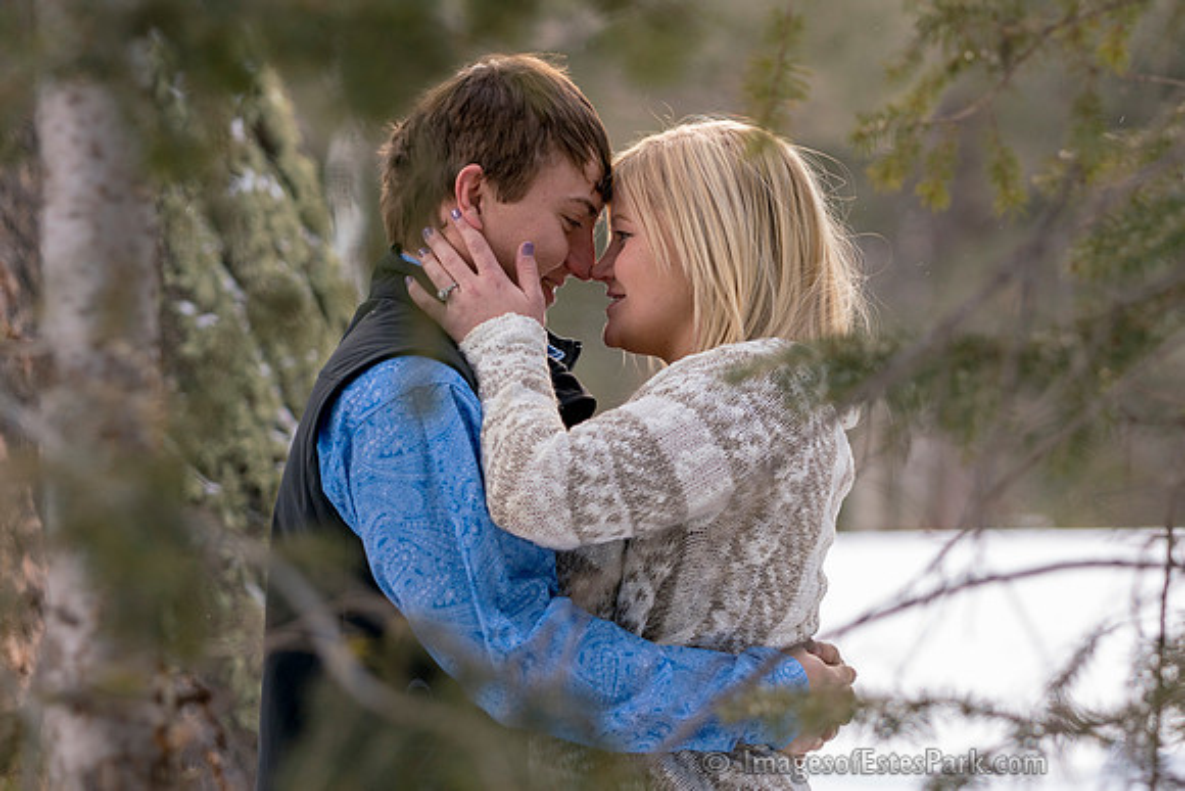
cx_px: 592
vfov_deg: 11.4
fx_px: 3951
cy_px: 396
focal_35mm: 120
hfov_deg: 17.1
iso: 250
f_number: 3.2
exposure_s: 1/125
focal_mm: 120
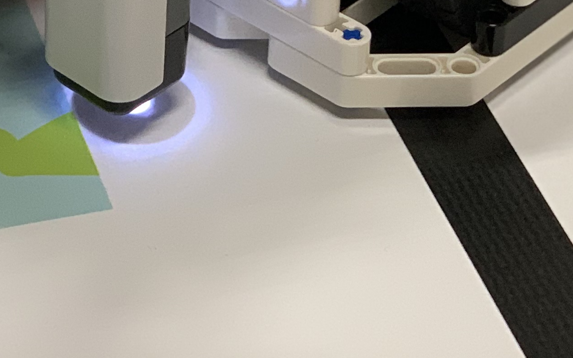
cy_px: -326
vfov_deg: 7.2
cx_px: 184
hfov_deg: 11.9
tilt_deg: -31.0
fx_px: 2748
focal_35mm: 176
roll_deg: -2.8
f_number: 2.4
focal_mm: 6
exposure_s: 1/60
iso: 160
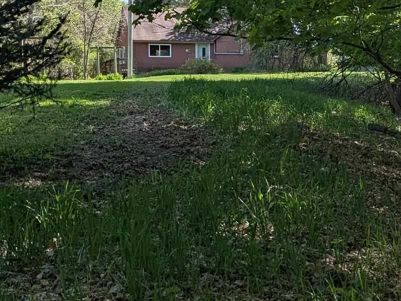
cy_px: 89
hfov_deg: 25.2
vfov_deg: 19.3
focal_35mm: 76
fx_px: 880
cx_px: 327
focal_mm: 6.81
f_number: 1.85
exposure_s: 1/1110
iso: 44
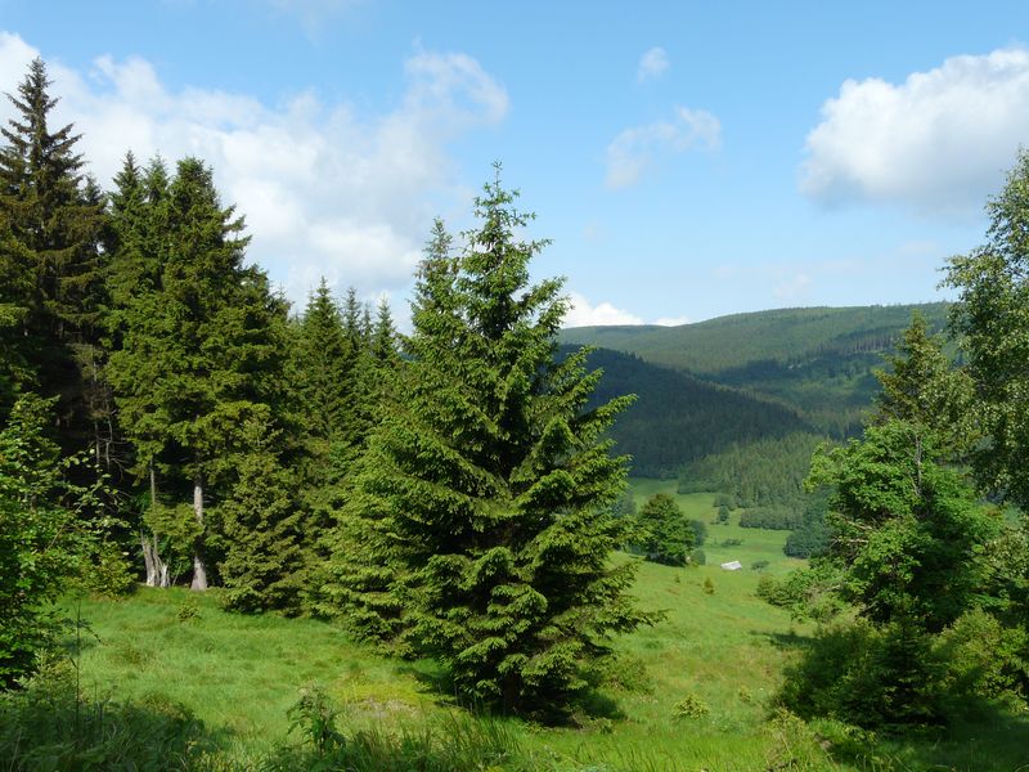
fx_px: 892
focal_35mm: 30
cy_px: 386
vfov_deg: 46.8
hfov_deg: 60.0
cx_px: 514
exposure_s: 1/250
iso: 100
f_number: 5.6
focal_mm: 4.9
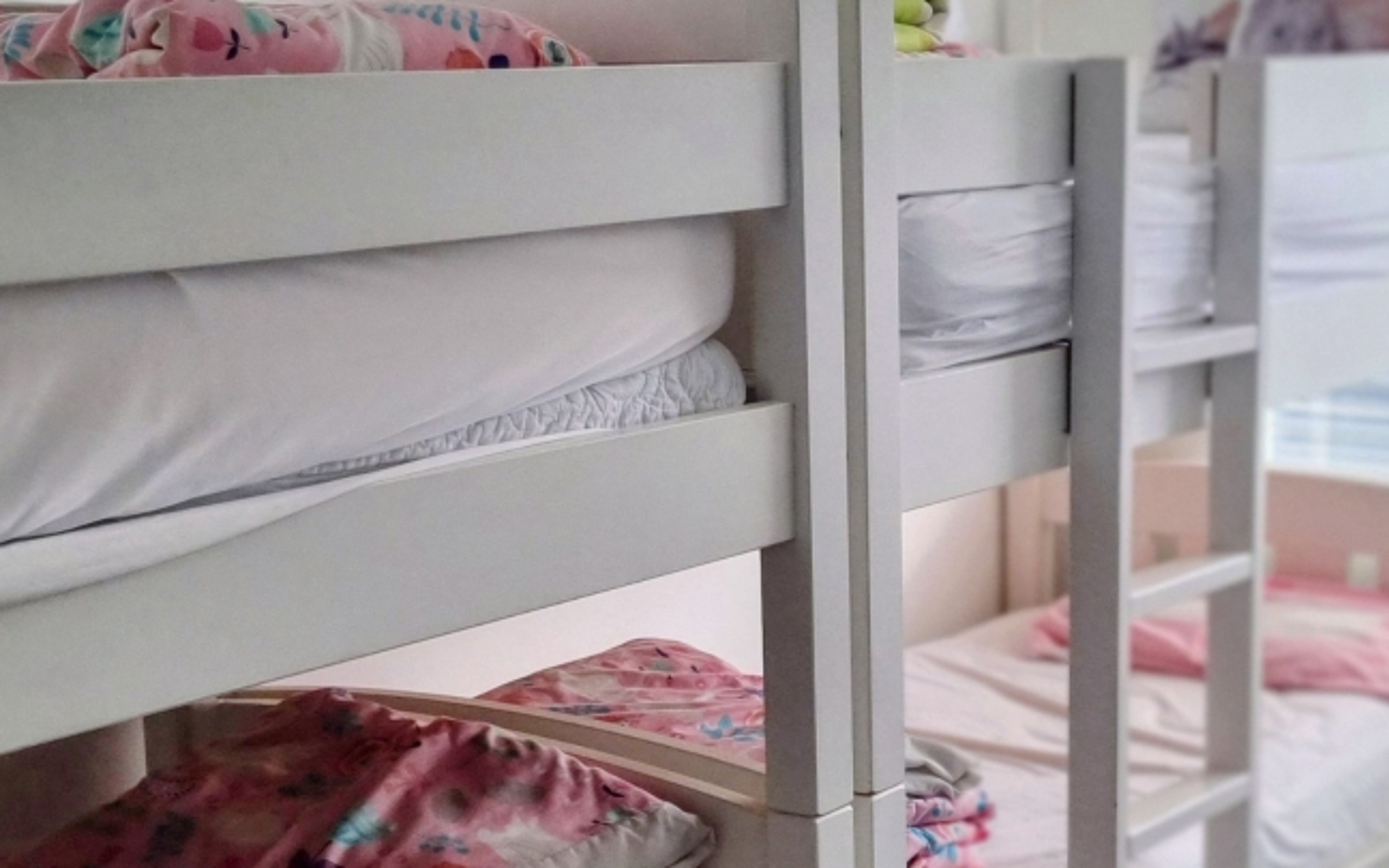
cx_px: 862
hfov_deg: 30.1
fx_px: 2574
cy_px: 532
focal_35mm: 68
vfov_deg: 19.1
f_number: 1.8
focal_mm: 5.4
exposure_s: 1/139
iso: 50
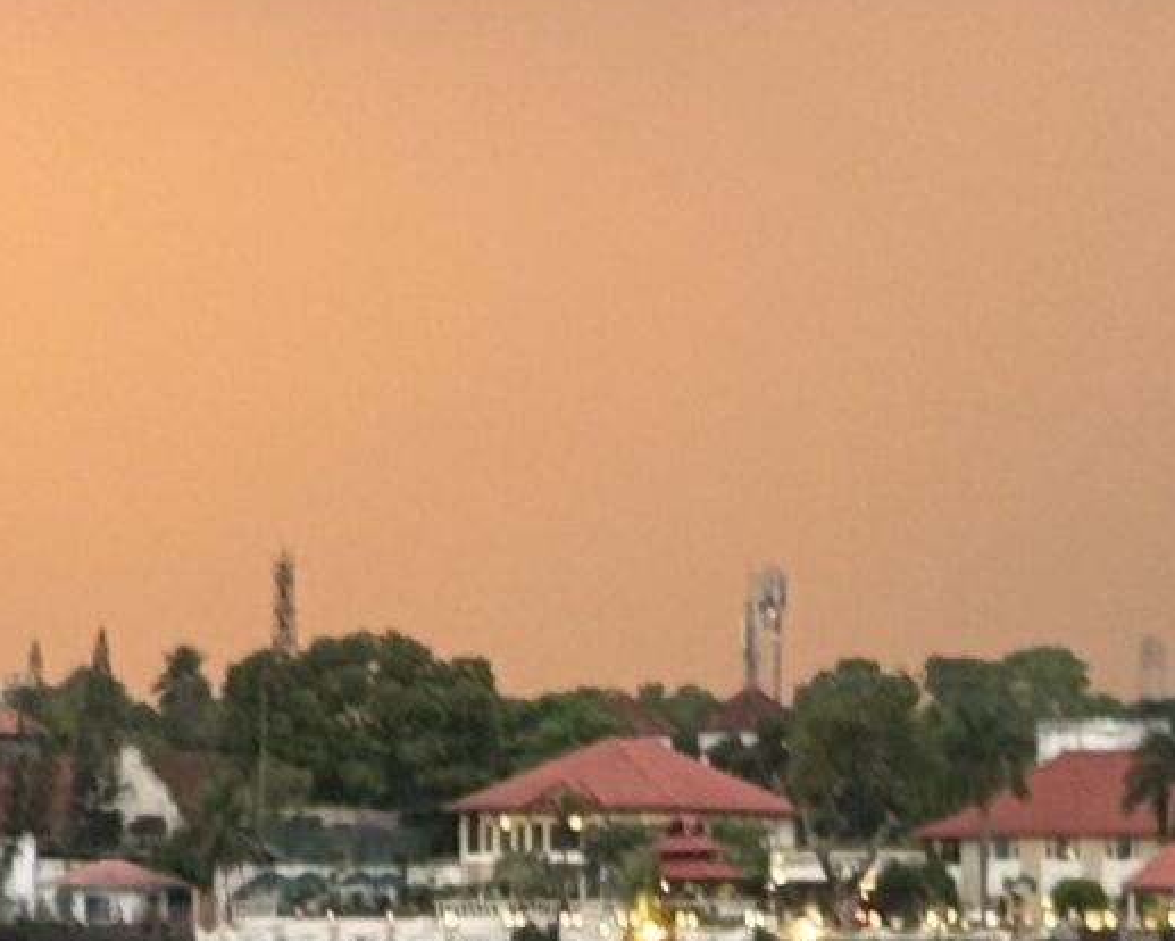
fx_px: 8071
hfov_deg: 8.3
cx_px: 598
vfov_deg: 6.7
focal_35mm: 232
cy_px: 775
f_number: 1.78
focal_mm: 6.76
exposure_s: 1/60
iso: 160
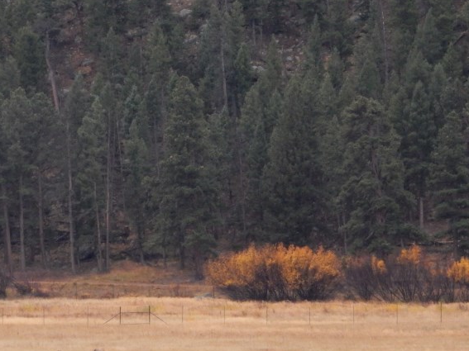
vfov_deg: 2.6
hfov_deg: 3.4
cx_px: 64
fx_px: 7857
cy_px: 124
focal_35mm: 580
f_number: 6.3
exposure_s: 1/250
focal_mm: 57.3
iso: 400
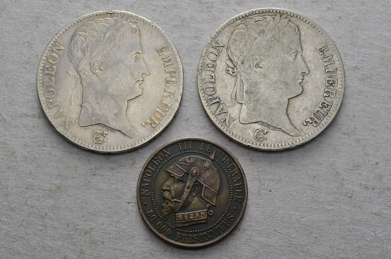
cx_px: 196
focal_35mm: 69
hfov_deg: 29.3
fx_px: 748
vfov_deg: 19.6
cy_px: 130
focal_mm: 46
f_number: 14
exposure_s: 1/250
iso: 400
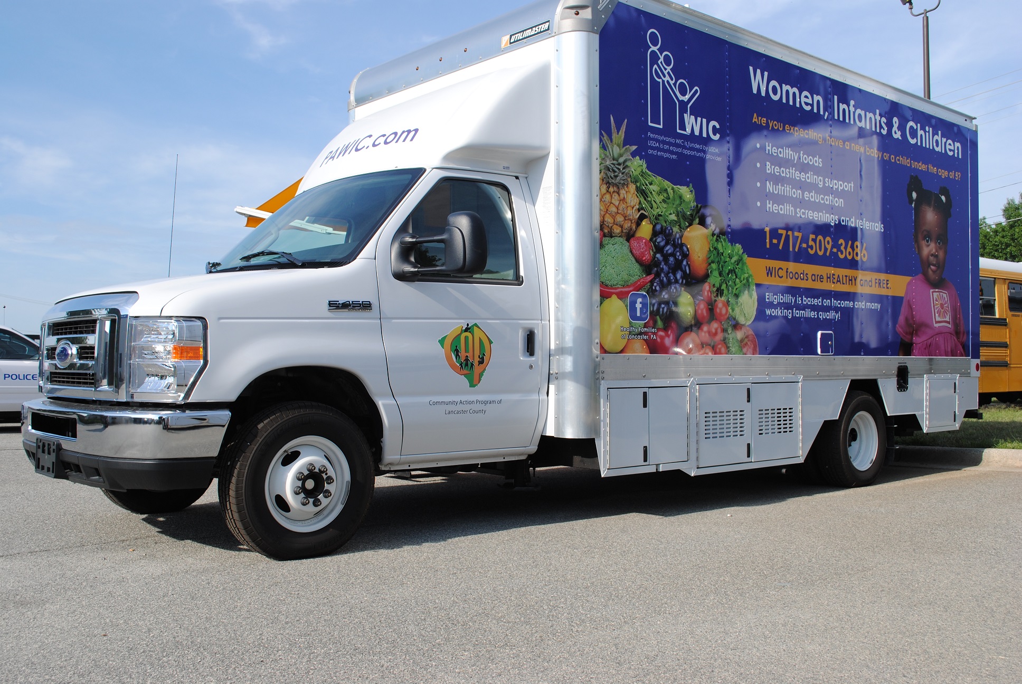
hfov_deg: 57.2
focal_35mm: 33
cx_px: 511
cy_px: 342
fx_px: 938
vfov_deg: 40.1
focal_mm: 22
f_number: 8
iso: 100
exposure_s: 1/250
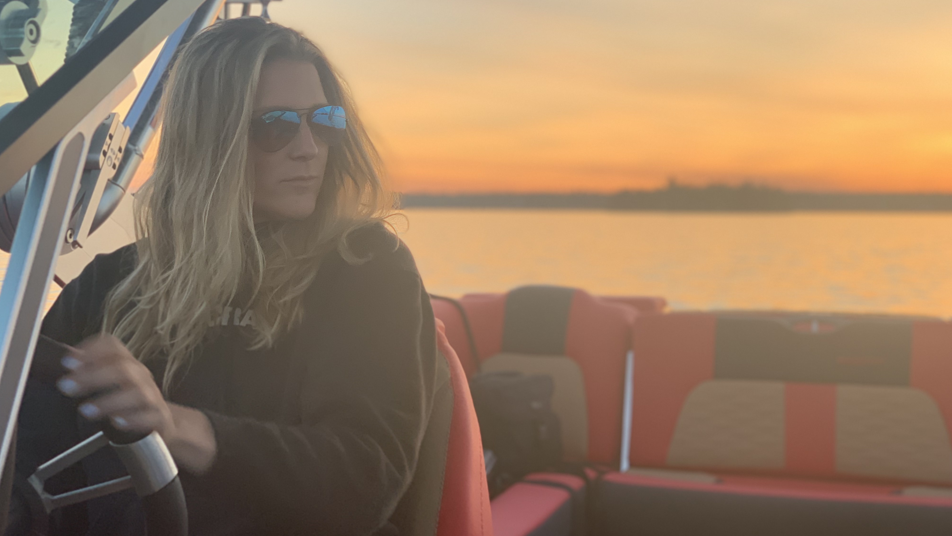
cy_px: 221
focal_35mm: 57
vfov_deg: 21.1
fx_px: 1439
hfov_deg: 36.6
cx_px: 478
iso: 40
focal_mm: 6
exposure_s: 1/122
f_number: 2.4
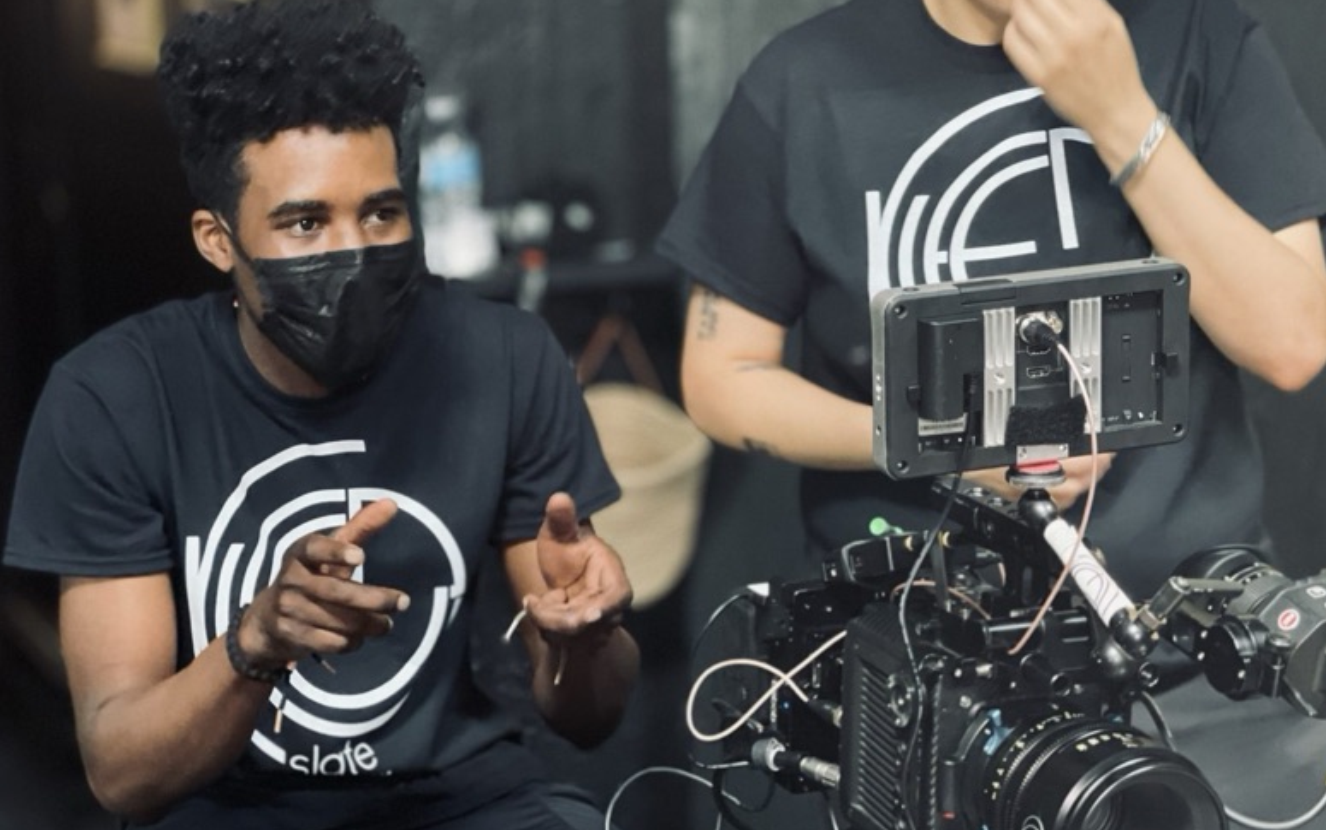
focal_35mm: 84
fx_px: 3037
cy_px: 305
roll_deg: +1.2
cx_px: 643
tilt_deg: -9.6
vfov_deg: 15.5
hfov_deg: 24.6
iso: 320
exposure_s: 1/40
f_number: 2.2
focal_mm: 7.5
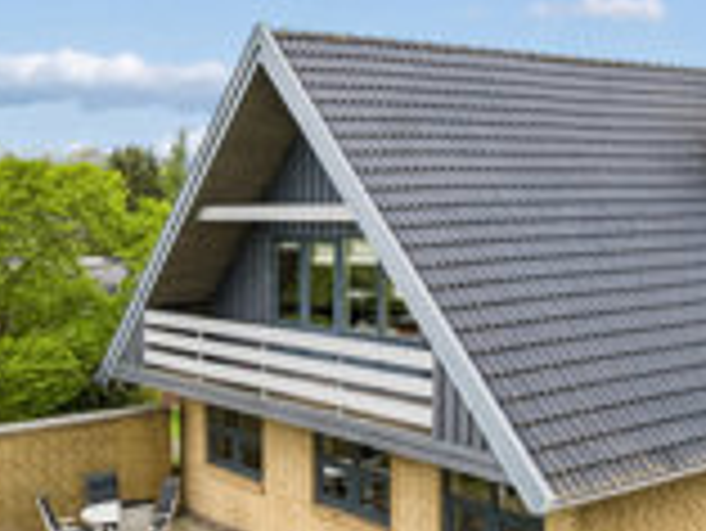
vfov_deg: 26.7
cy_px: 464
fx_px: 1082
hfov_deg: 36.0
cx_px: 432
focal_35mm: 53
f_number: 8
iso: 250
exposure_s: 1/200
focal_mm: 12
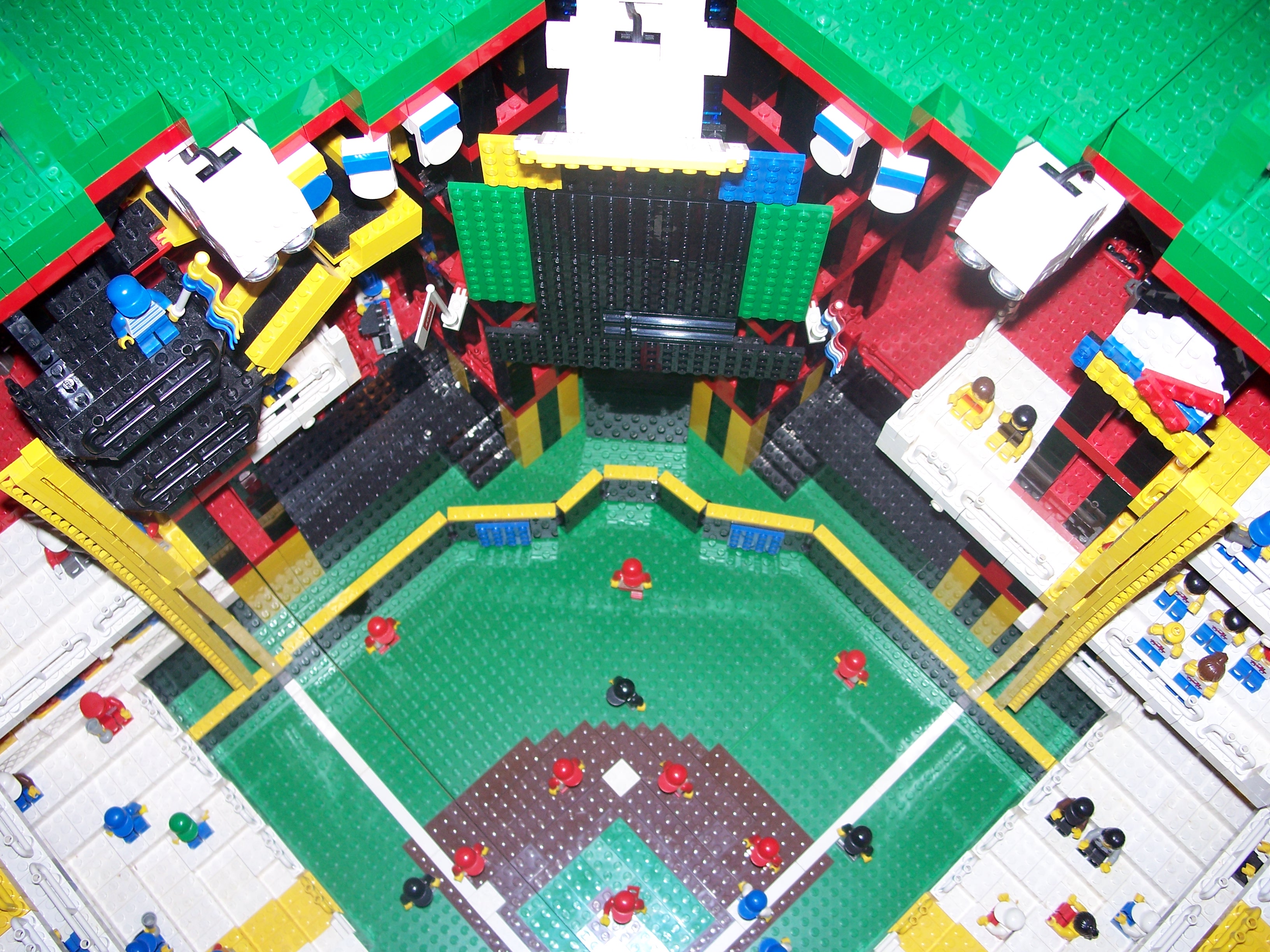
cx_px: 635
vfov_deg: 38.7
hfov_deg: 50.1
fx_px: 1357
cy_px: 476
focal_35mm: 37
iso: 125
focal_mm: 7.8
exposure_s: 1/60
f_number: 2.8
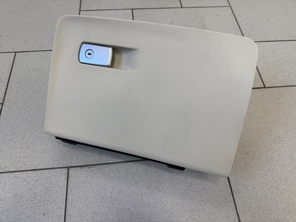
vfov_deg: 56.8
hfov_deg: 71.6
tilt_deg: -61.5
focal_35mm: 24
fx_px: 205
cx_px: 148
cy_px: 111
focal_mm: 6.76
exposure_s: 1/100
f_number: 1.78
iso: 125
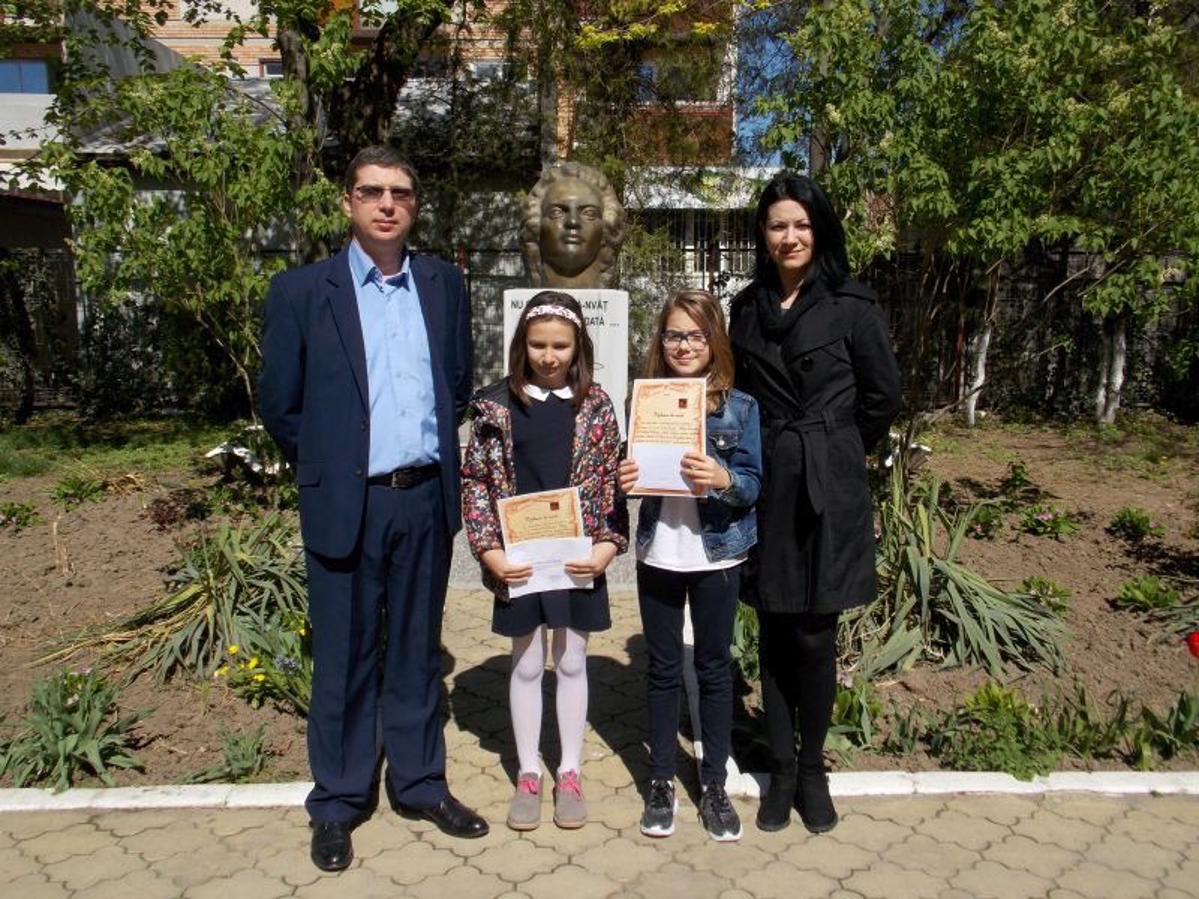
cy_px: 450
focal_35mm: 30
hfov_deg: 60.0
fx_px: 1039
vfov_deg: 46.8
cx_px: 600
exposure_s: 1/1250
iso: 80
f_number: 3.3
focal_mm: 5.3
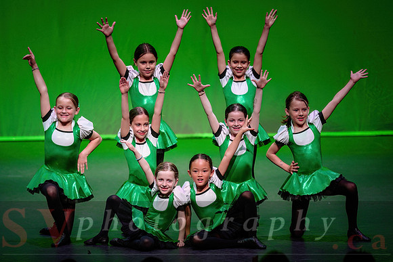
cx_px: 196
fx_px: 2268
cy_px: 160
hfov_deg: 9.9
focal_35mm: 208
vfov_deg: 6.6
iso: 1250
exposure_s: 1/500
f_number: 2.8
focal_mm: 170
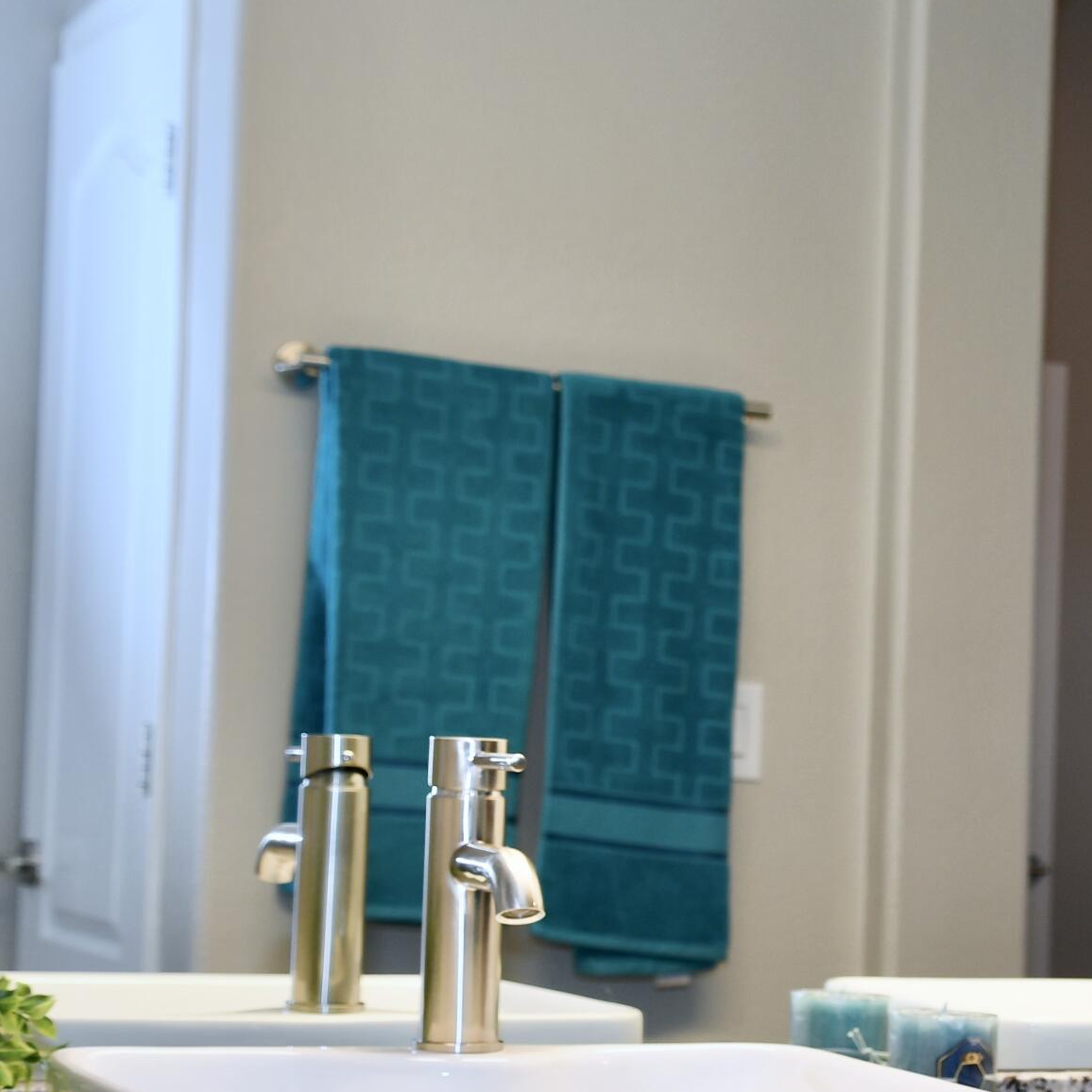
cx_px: 1023
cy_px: 720
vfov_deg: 20.1
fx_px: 3069
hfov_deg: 19.7
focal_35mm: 86
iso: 200
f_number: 4
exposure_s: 1/80
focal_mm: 26
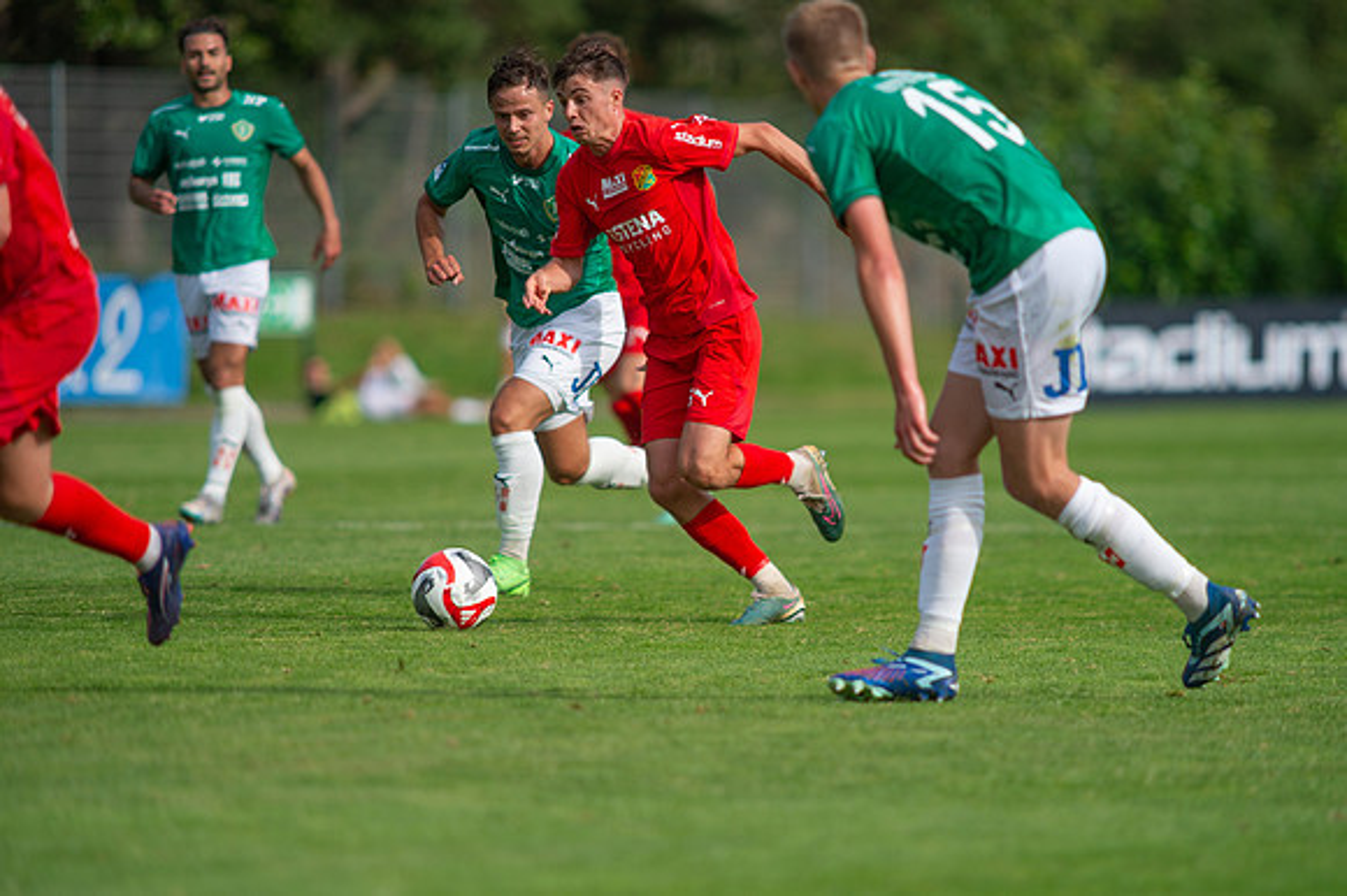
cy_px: 448
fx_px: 15705
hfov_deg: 4.9
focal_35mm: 420
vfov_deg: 3.3
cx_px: 674
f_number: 4
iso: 180
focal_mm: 420
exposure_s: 1/1250
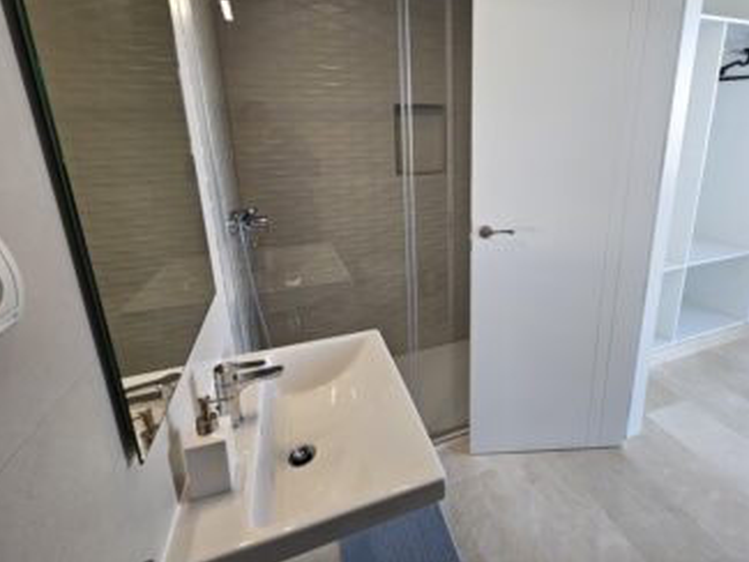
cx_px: 442
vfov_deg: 77.4
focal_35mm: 16
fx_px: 346
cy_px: 228
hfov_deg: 93.5
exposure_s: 1/100
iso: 100
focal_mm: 2.2
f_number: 2.2
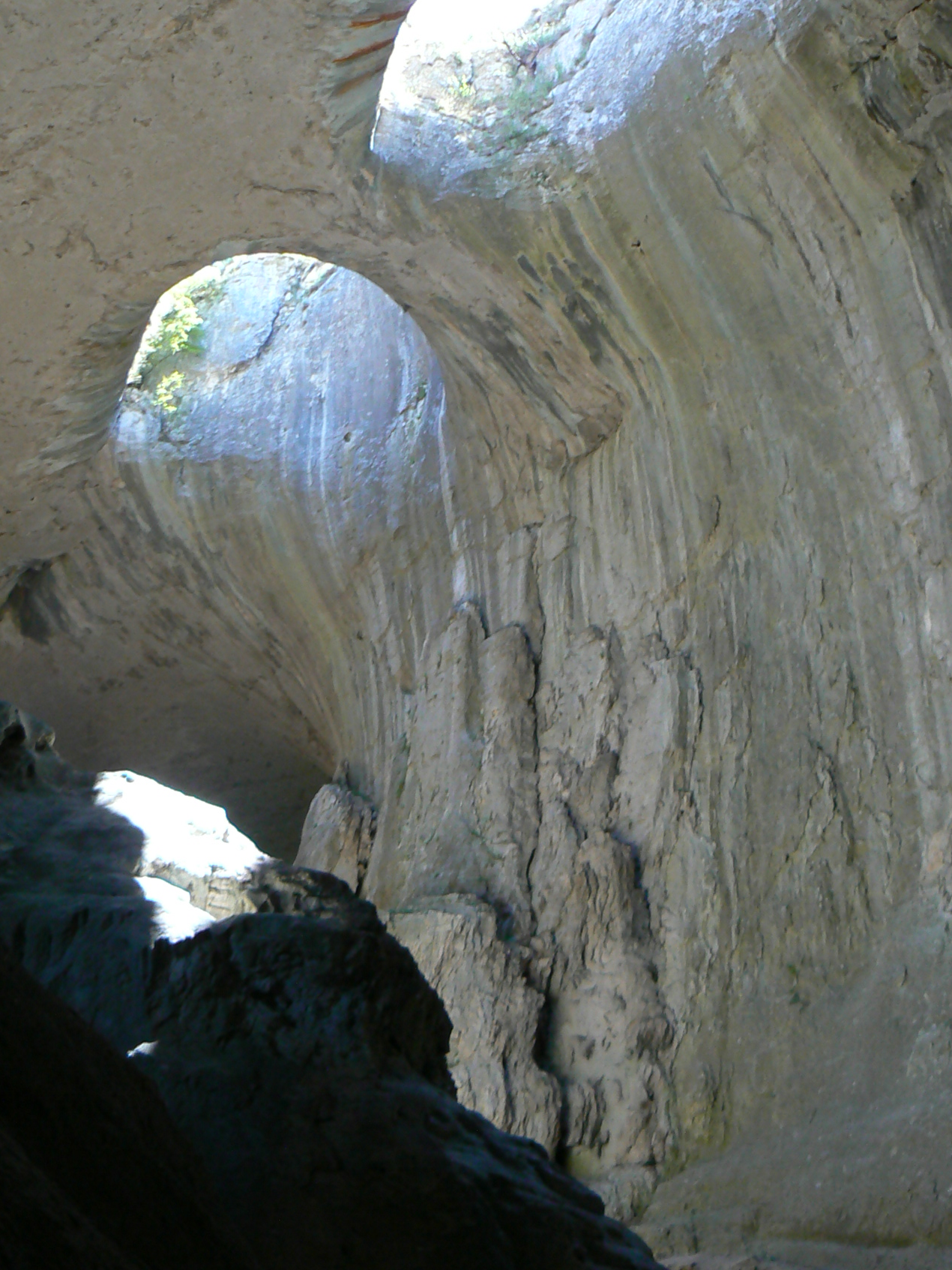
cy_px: 497
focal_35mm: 49
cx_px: 565
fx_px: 1797
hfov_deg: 29.6
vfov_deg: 38.7
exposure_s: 1/15
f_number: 2.8
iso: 100
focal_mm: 6
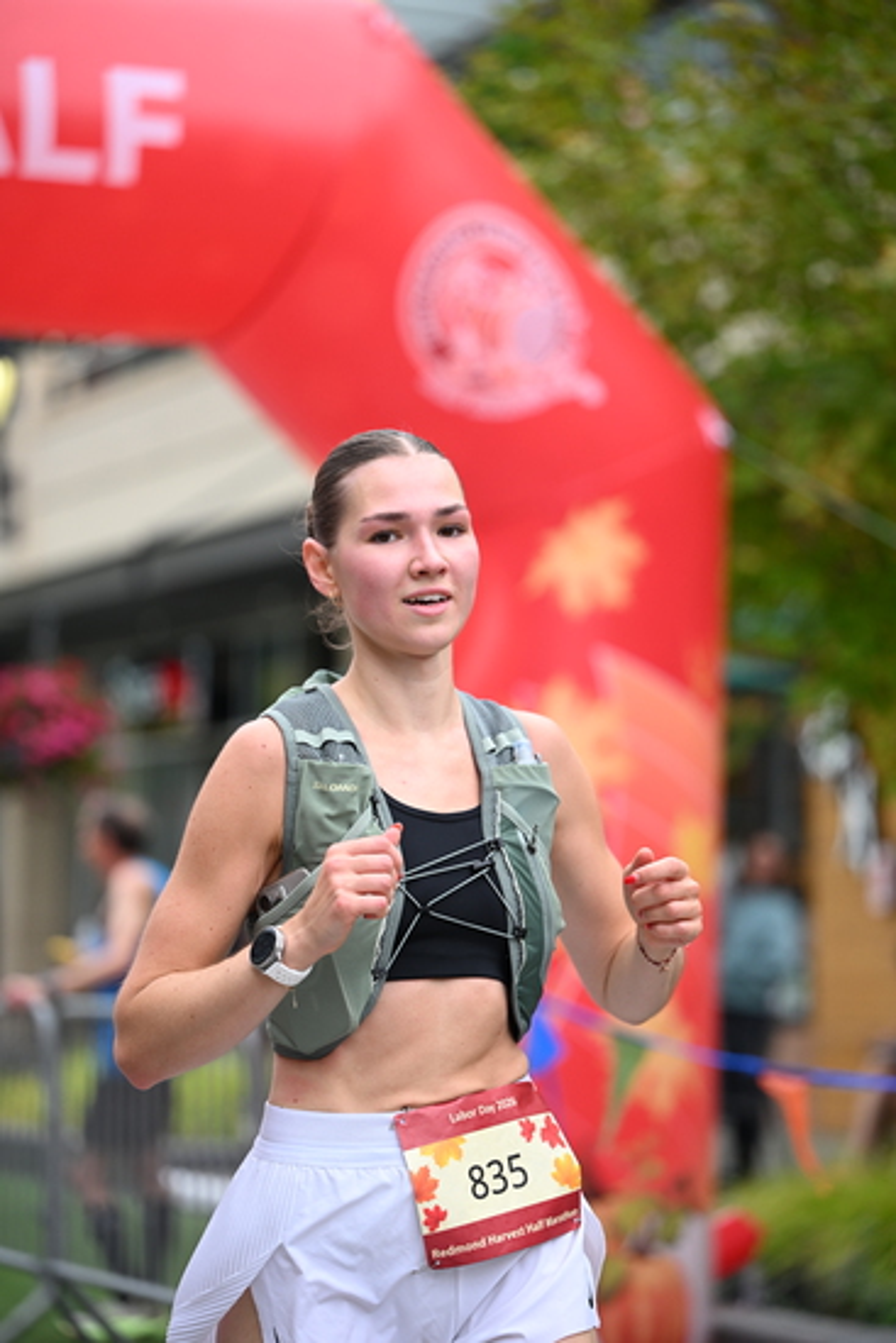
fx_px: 4290
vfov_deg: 17.8
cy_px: 672
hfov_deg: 11.9
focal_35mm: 115
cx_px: 448
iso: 640
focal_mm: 115
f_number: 2.8
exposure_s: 1/2000
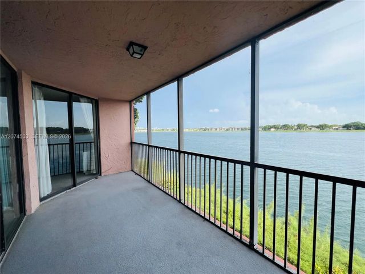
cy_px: 137
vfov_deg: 89.9
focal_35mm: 13
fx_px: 137
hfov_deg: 106.2
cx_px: 182
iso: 32
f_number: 1.8
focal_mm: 1.57
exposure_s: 1/723
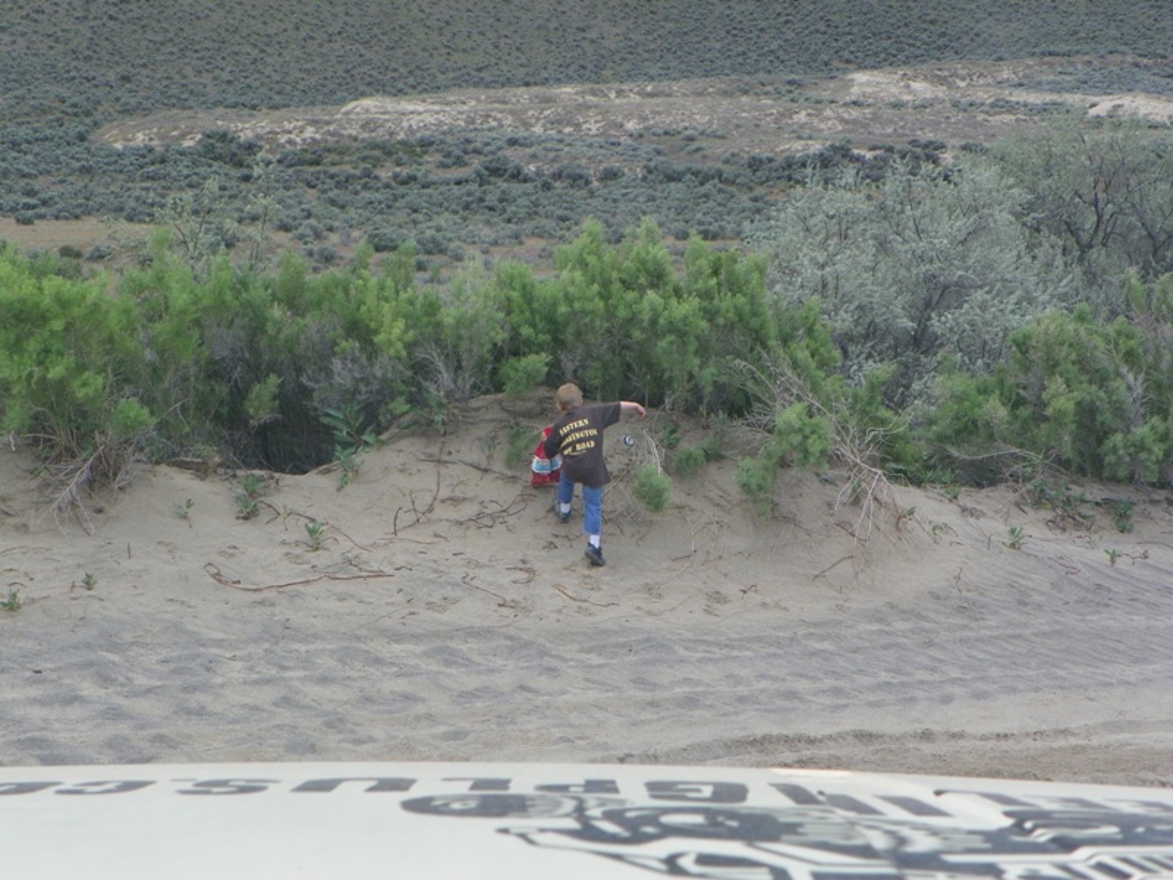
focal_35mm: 62
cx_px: 586
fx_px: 2101
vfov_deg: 23.7
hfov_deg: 31.2
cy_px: 440
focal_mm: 11
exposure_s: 1/320
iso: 64
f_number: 4
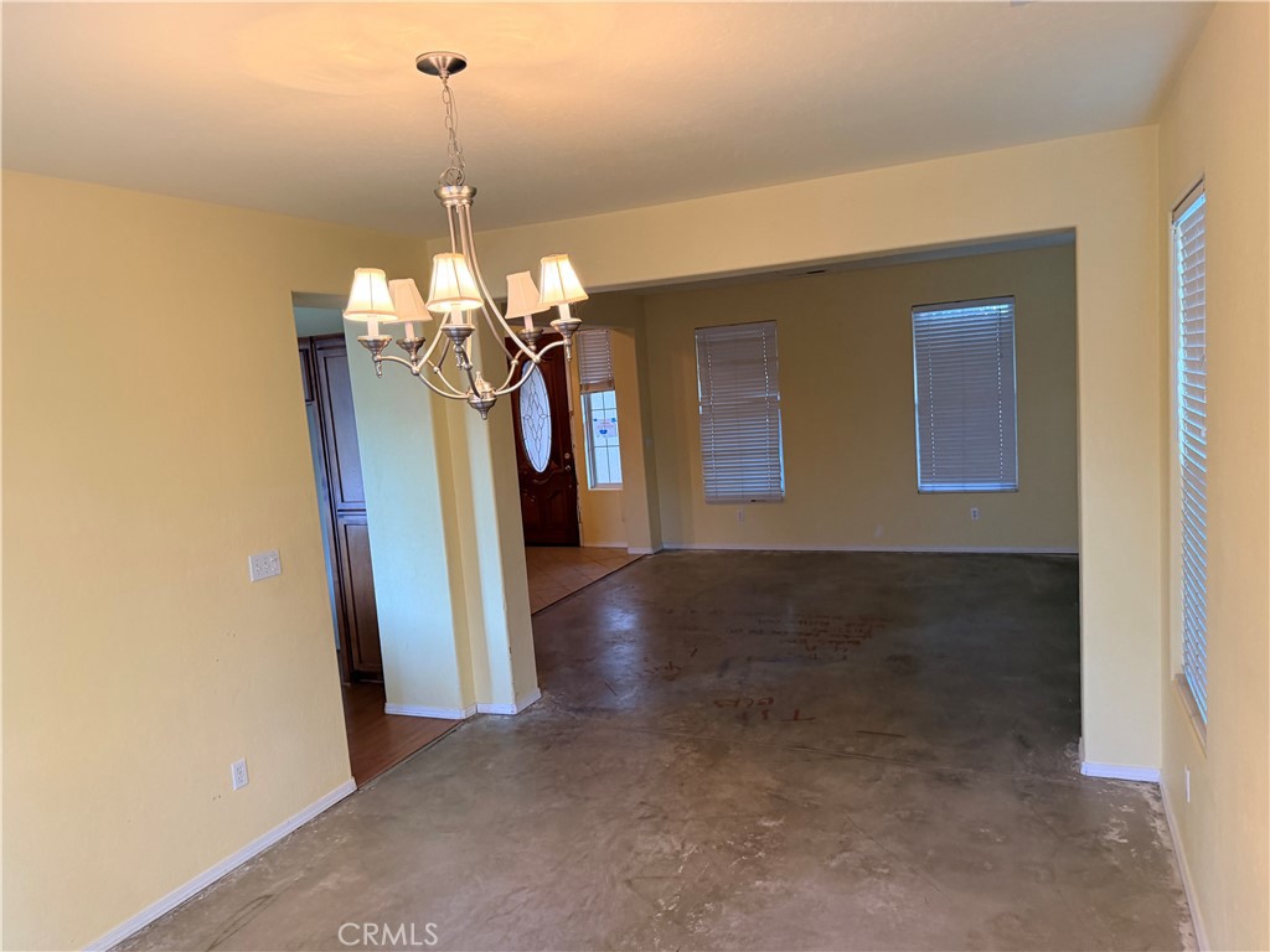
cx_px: 635
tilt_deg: -8.1
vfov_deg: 56.8
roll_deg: +5.8
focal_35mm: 24
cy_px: 476
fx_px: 881
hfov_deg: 71.6
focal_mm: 6.76
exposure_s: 1/60
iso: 320
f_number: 1.78
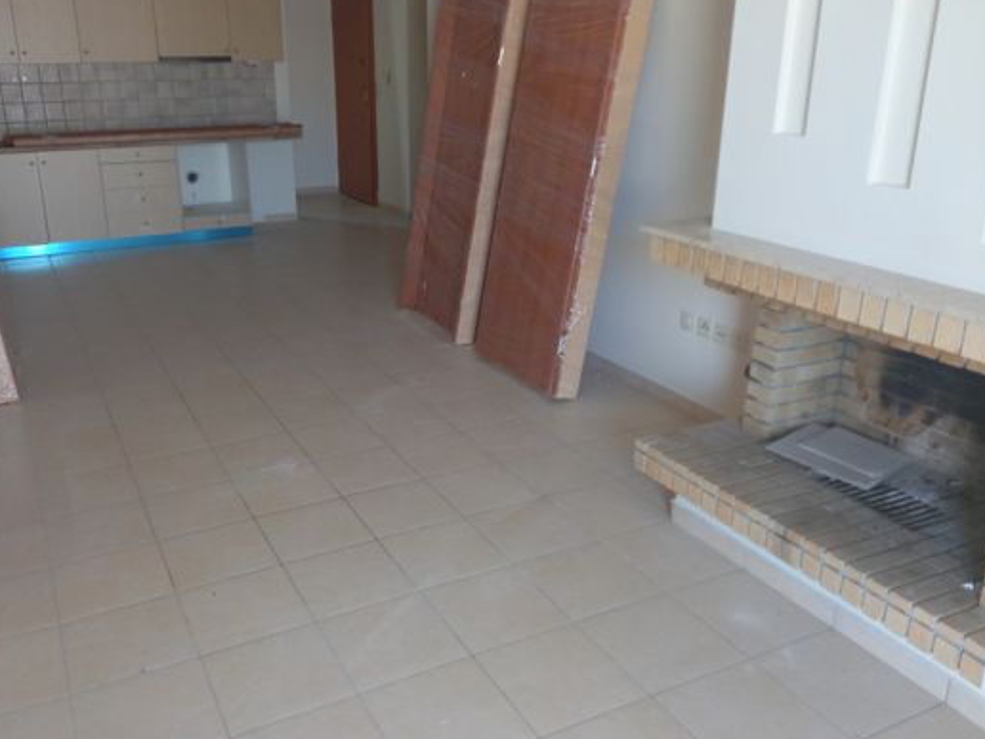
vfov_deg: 45.4
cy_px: 357
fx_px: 882
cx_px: 414
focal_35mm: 31
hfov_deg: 58.1
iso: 200
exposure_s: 1/40
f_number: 2
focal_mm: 4.6
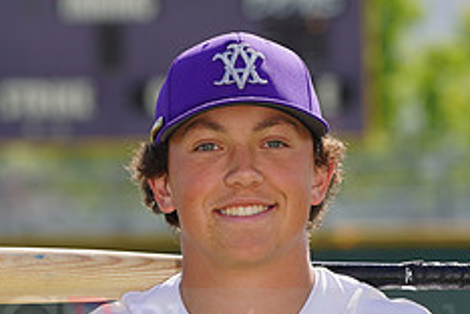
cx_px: 267
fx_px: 7245
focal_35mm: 555
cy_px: 314
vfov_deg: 2.5
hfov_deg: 3.7
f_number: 8
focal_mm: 224
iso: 100
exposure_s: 1/250
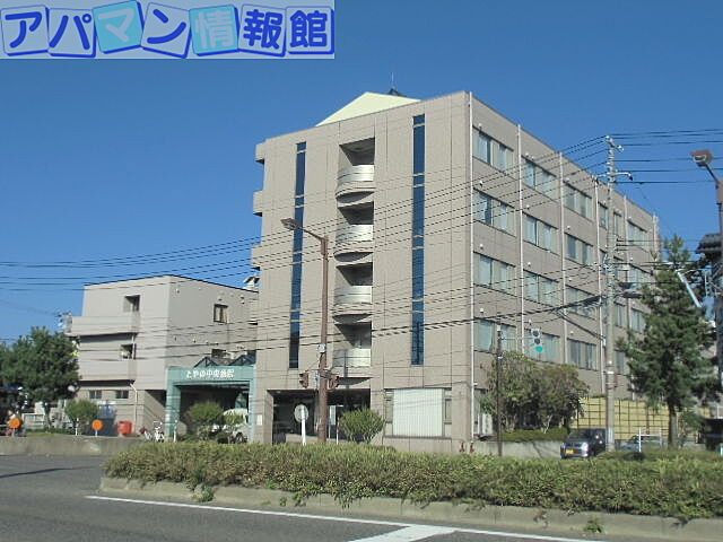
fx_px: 794
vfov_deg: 37.7
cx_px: 362
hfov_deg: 49.0
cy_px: 271
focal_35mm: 38
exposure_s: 1/800
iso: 64
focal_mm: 6.67
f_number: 3.9
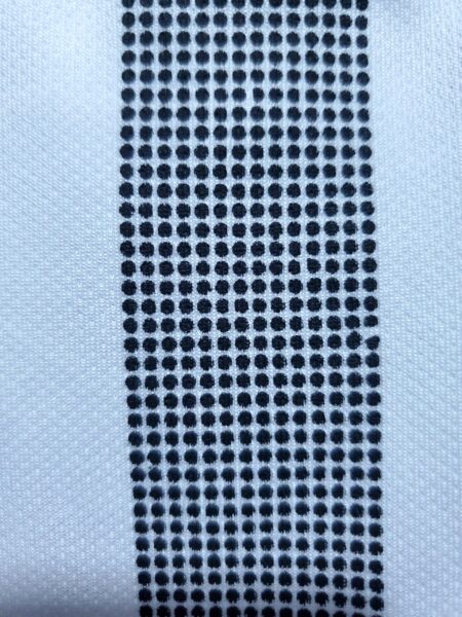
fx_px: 463
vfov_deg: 67.3
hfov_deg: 53.1
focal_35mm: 26
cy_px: 308
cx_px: 231
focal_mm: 4.3
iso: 200
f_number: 1.5
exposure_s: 1/30
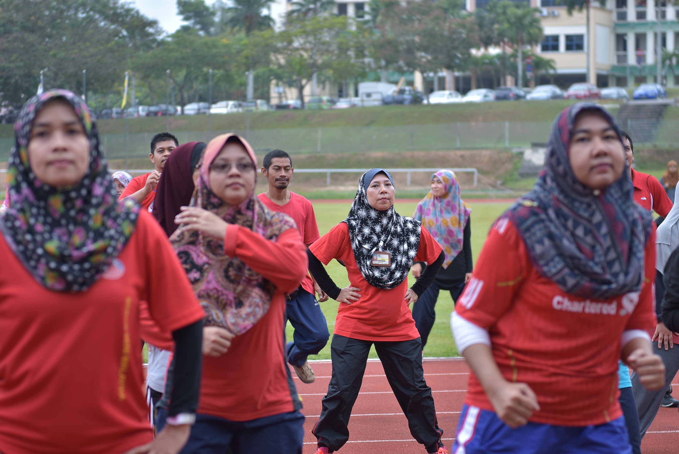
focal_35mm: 105
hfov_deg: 19.4
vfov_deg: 13.1
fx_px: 1982
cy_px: 227
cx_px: 340
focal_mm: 70
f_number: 2.8
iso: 100
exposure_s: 1/200
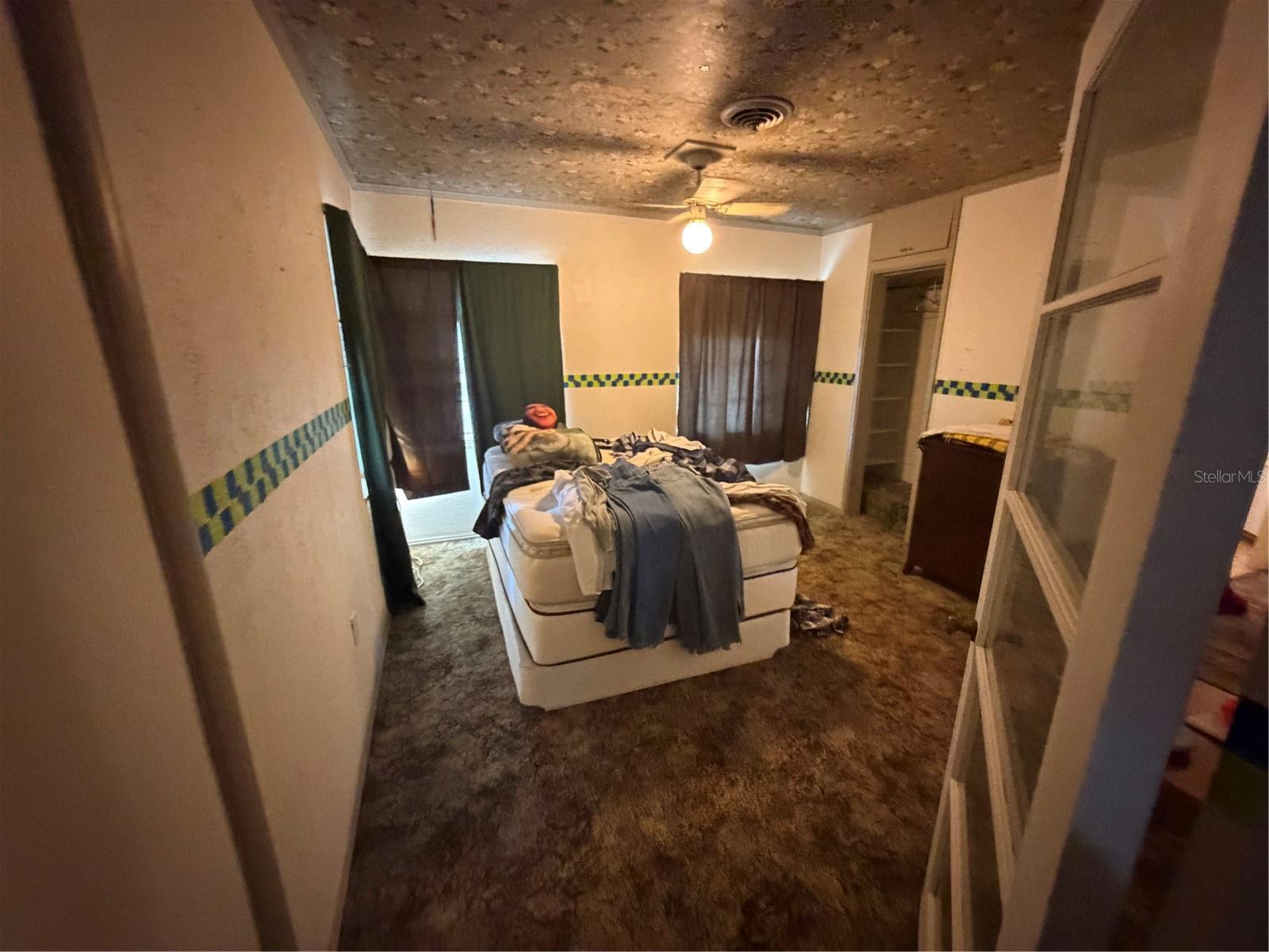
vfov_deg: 85.7
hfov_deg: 102.1
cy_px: 476
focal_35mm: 14
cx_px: 634
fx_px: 513
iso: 1600
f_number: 2.2
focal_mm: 2.22
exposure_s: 1/40
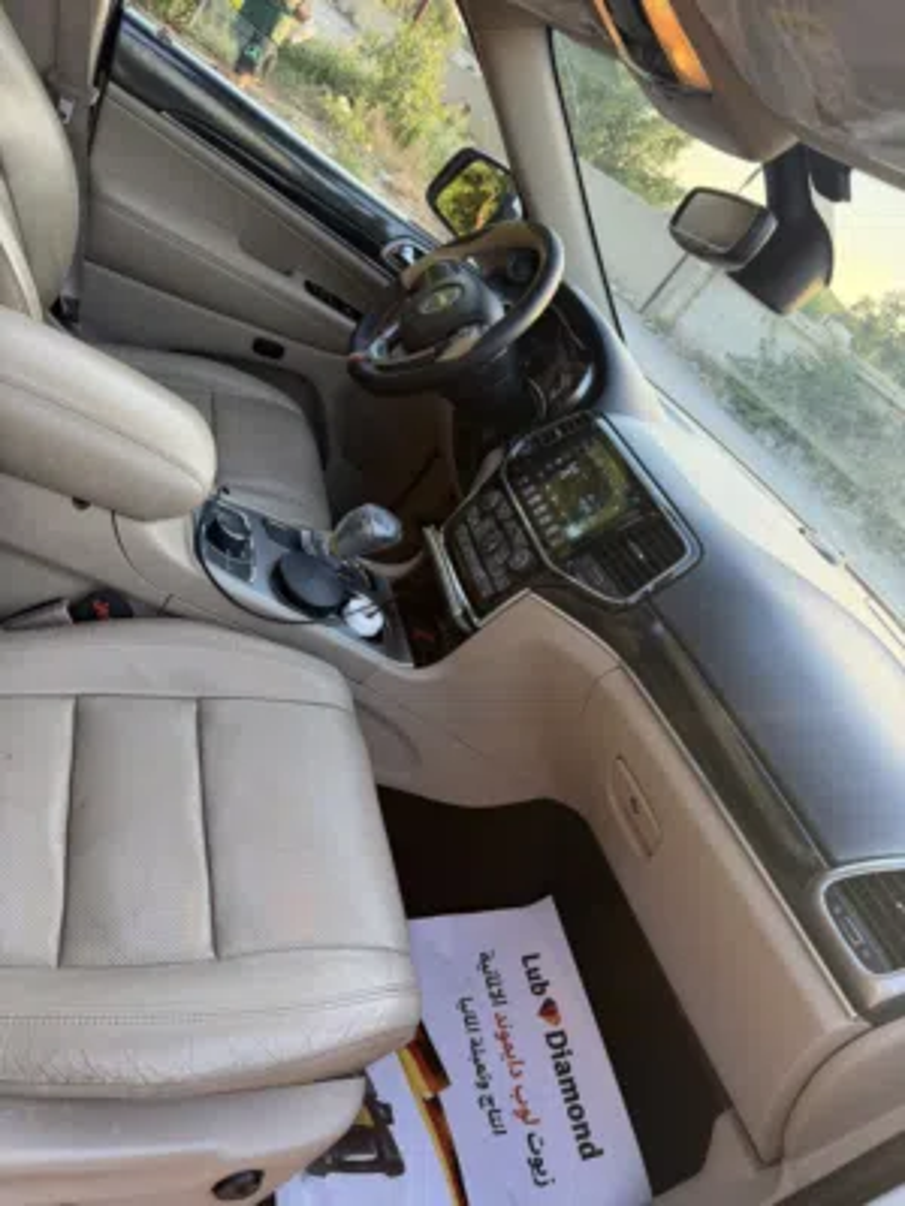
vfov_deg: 71.6
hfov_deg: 56.8
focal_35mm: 24
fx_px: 837
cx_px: 452
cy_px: 603
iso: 125
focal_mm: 6.76
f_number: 1.78
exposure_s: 1/146
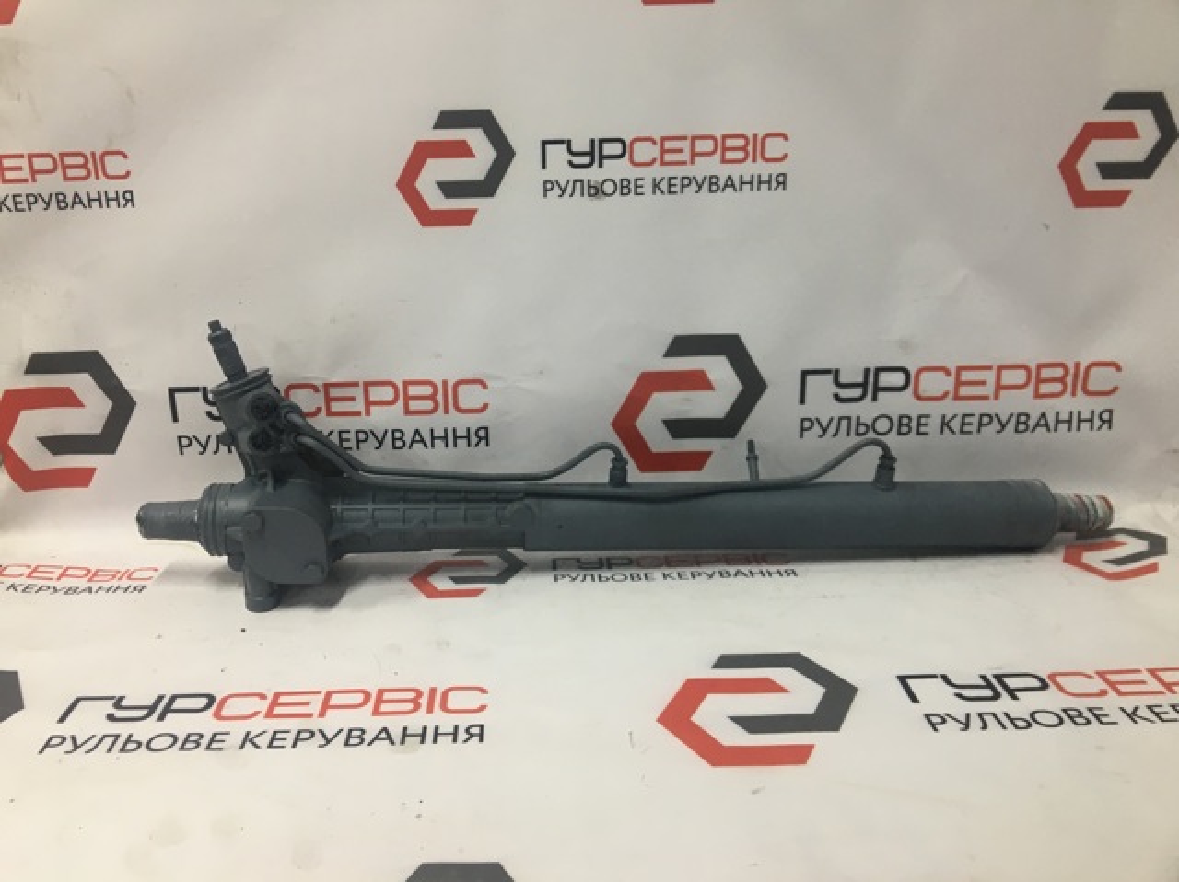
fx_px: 987
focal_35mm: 29
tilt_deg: -18.8
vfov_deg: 48.2
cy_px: 441
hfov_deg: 61.7
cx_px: 590
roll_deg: +2.1
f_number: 2.2
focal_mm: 4.15
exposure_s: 1/33
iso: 80
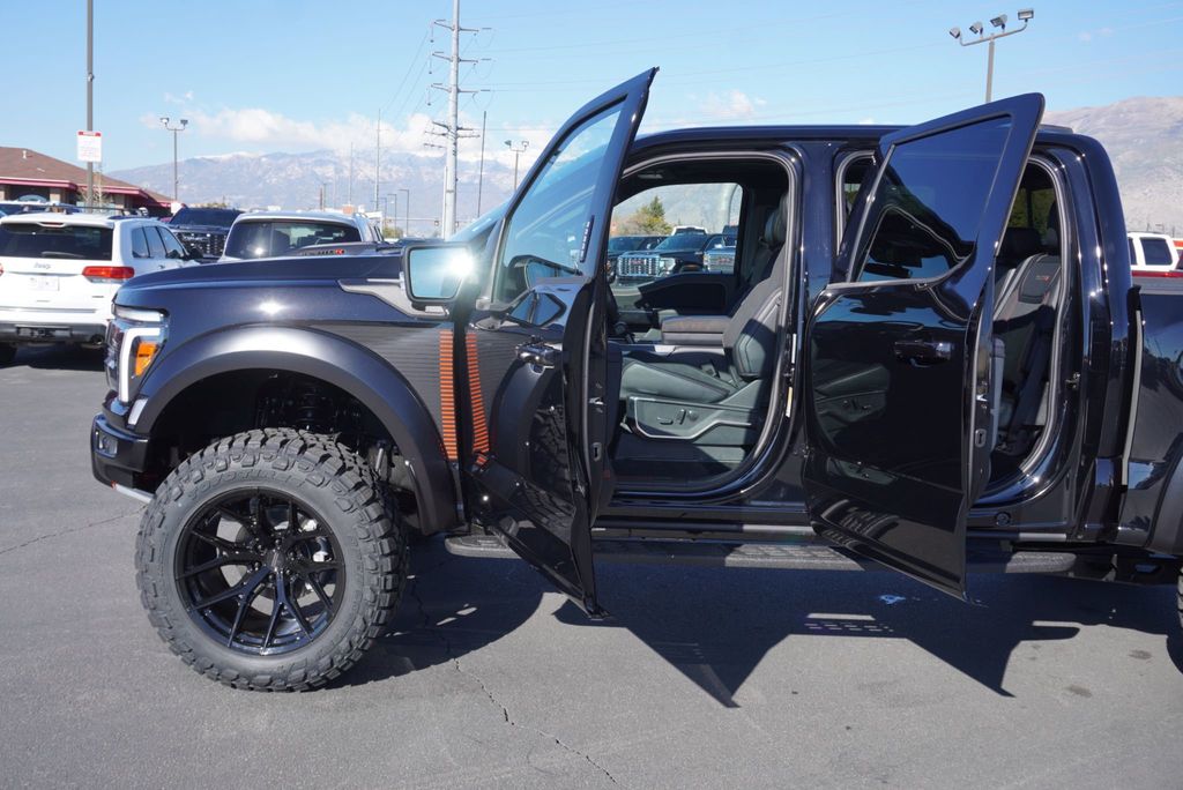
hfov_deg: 55.1
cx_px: 592
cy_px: 395
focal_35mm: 34
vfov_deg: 38.4
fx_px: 1134
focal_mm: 23
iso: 100
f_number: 7.1
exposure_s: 1/160
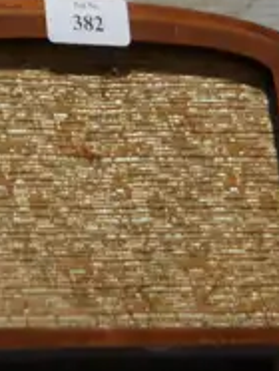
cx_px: -216
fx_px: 1769
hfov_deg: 8.7
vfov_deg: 11.0
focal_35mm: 165
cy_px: -333
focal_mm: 15
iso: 250
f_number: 3.6
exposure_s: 1/60
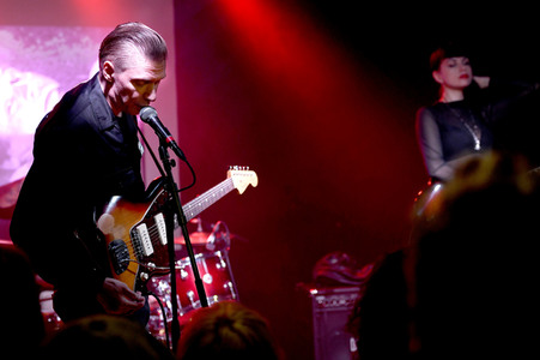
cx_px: 270
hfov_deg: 28.9
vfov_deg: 19.4
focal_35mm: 70
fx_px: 1049
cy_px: 180
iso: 2000
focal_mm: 70
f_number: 3.2
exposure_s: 1/200
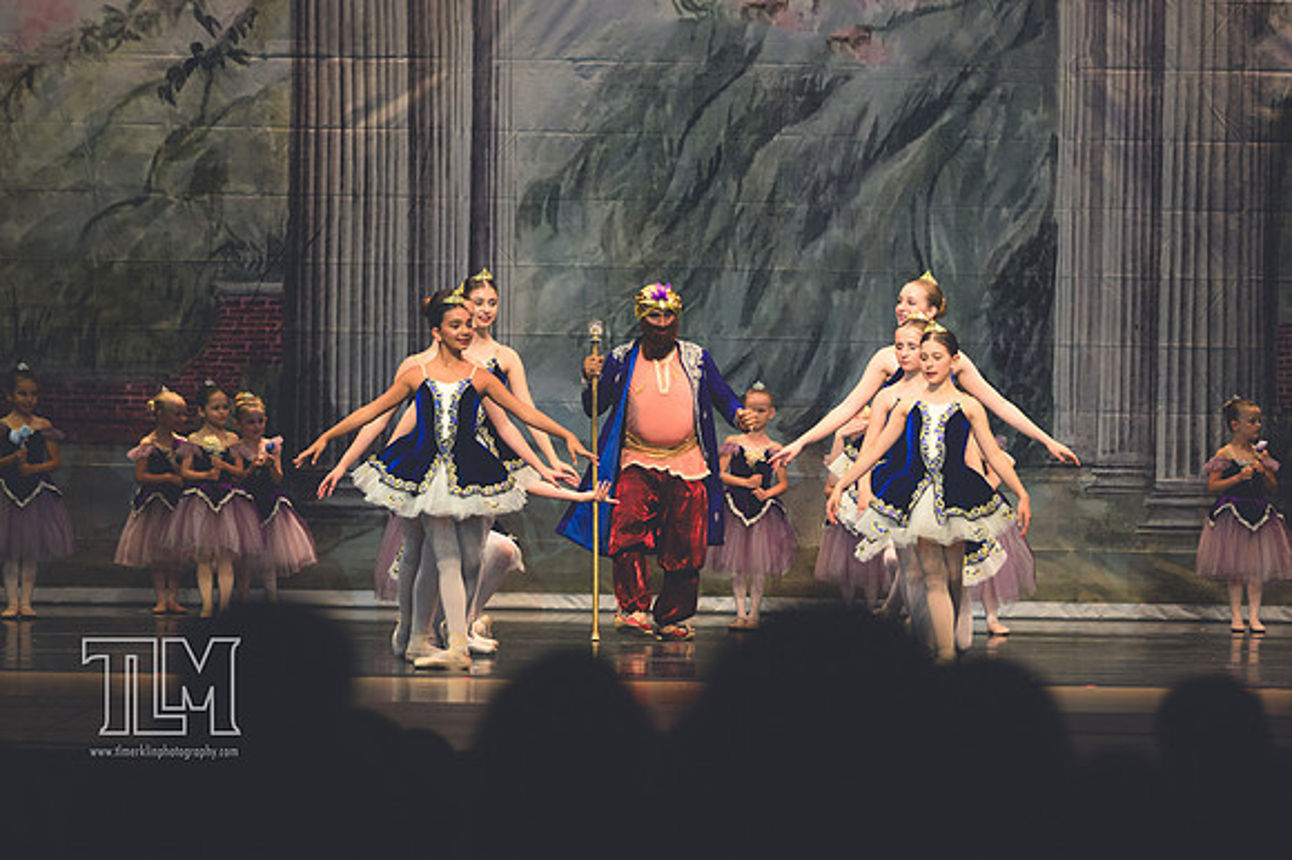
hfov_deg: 11.4
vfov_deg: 7.6
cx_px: 646
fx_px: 6456
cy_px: 430
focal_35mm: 180
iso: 800
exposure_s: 1/500
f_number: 2.8
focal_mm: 120
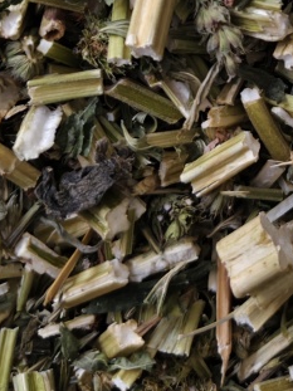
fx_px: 892
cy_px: -119
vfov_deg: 22.2
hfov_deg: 18.2
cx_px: 289
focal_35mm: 79
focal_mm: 5.56
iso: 353
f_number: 1.88
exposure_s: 1/100
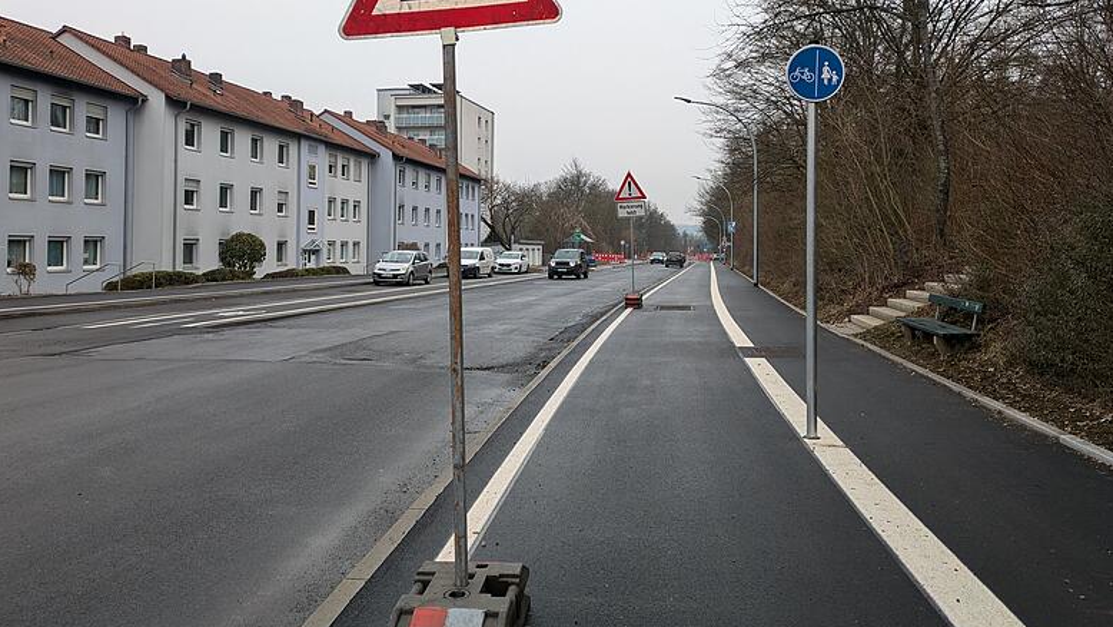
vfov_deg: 41.3
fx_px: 827
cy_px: 243
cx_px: 546
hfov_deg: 67.9
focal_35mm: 28
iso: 49
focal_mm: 5.43
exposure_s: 1/364
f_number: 1.89
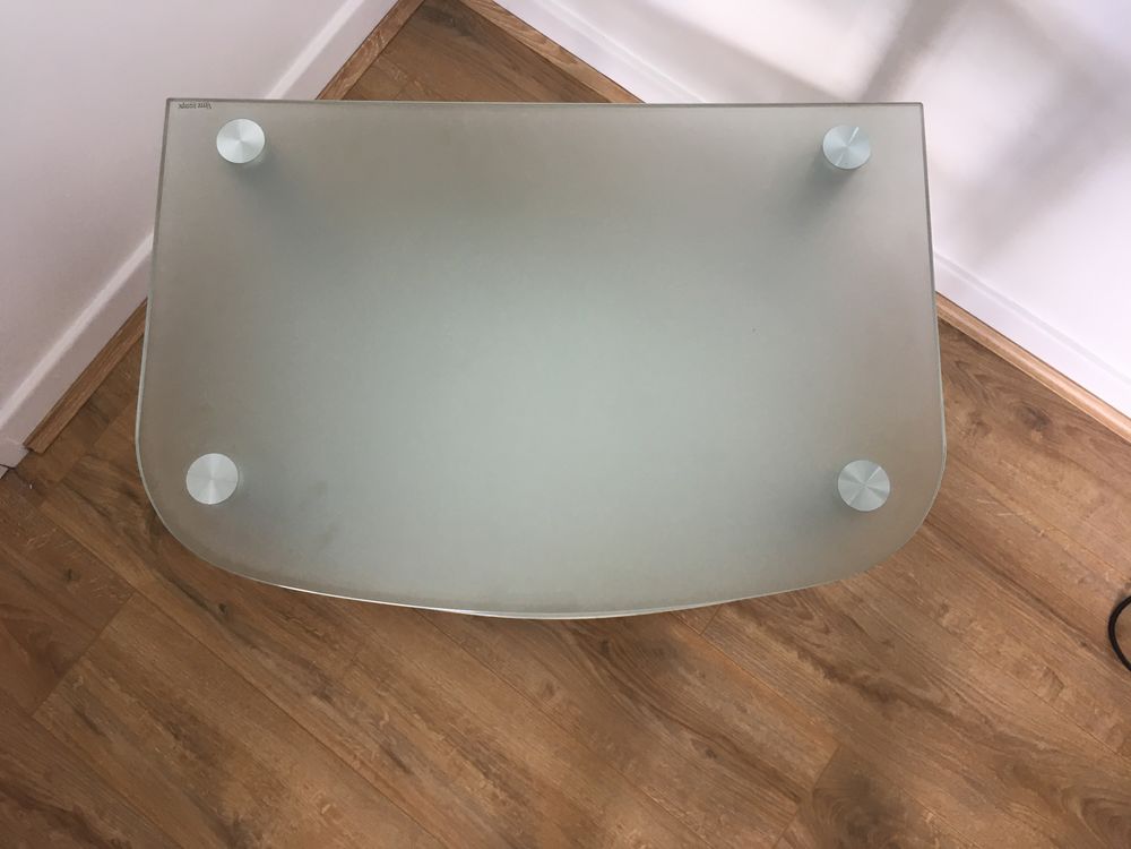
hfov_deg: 61.7
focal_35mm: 29
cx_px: 566
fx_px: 948
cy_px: 424
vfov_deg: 48.2
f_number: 2.2
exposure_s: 1/33
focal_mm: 4.15
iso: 64
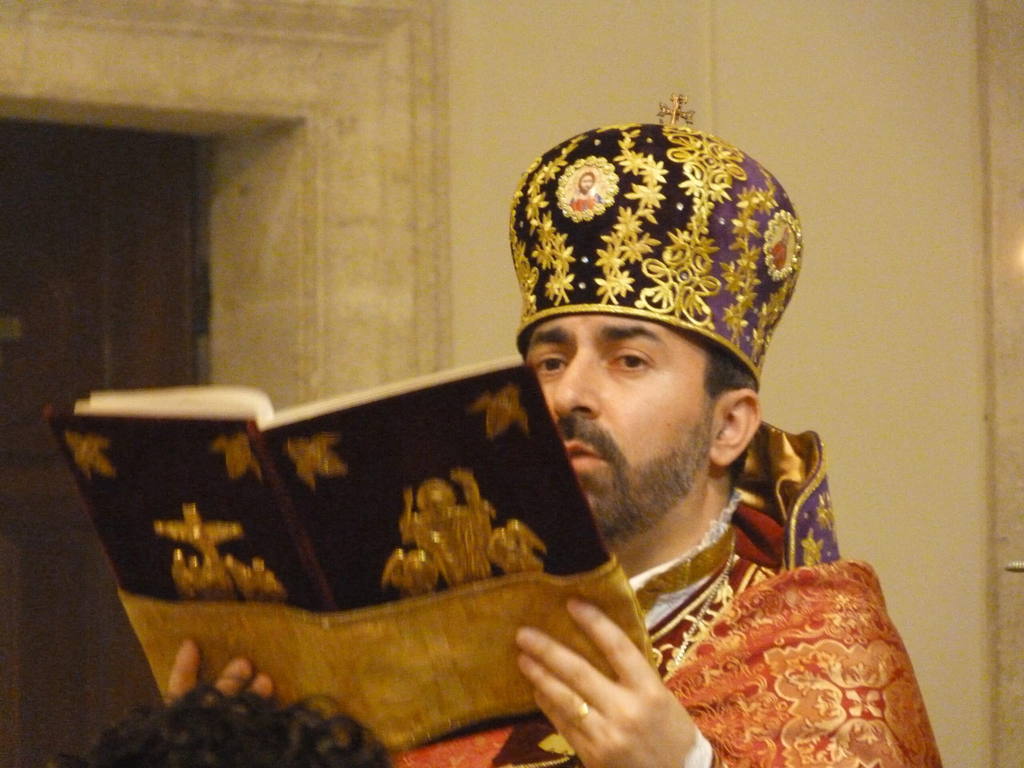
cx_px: 512
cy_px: 384
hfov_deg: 6.8
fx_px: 8608
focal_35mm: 291
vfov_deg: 5.1
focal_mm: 52.3
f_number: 4
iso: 1250
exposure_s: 1/15
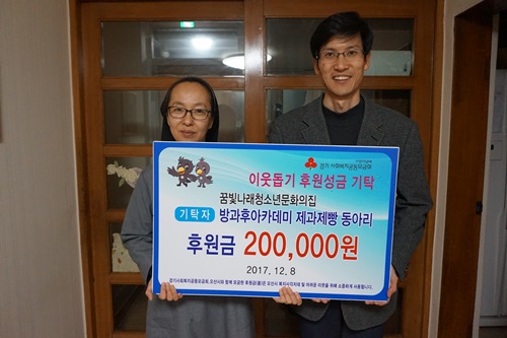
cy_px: 169
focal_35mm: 26
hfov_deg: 70.5
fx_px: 359
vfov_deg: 50.4
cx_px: 254
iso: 3200
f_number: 4
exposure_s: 1/160
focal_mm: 17
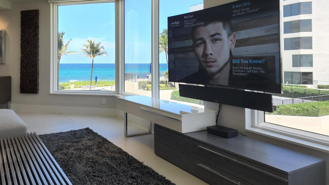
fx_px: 262
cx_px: 133
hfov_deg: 63.8
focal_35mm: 30
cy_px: 58
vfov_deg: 38.4
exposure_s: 1/120
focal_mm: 6.4
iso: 16
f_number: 1.8
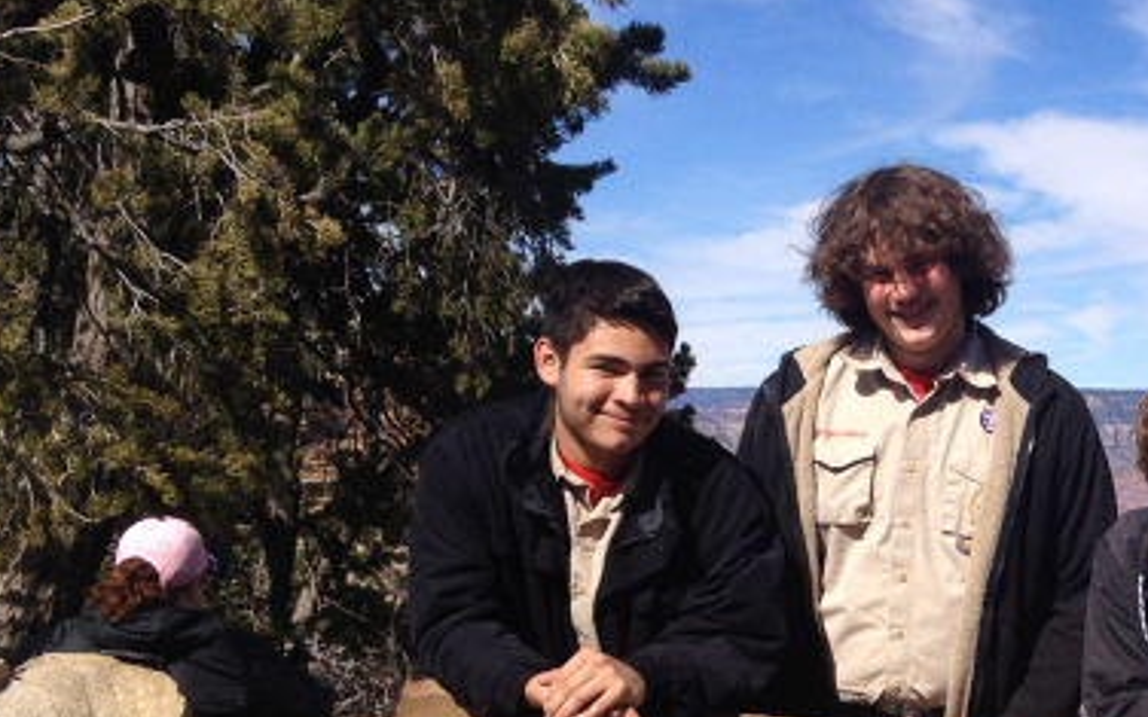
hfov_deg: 25.0
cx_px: 1127
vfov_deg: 16.2
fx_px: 2472
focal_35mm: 79
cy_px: 693
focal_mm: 4.28
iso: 50
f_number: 2.4
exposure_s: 1/2304
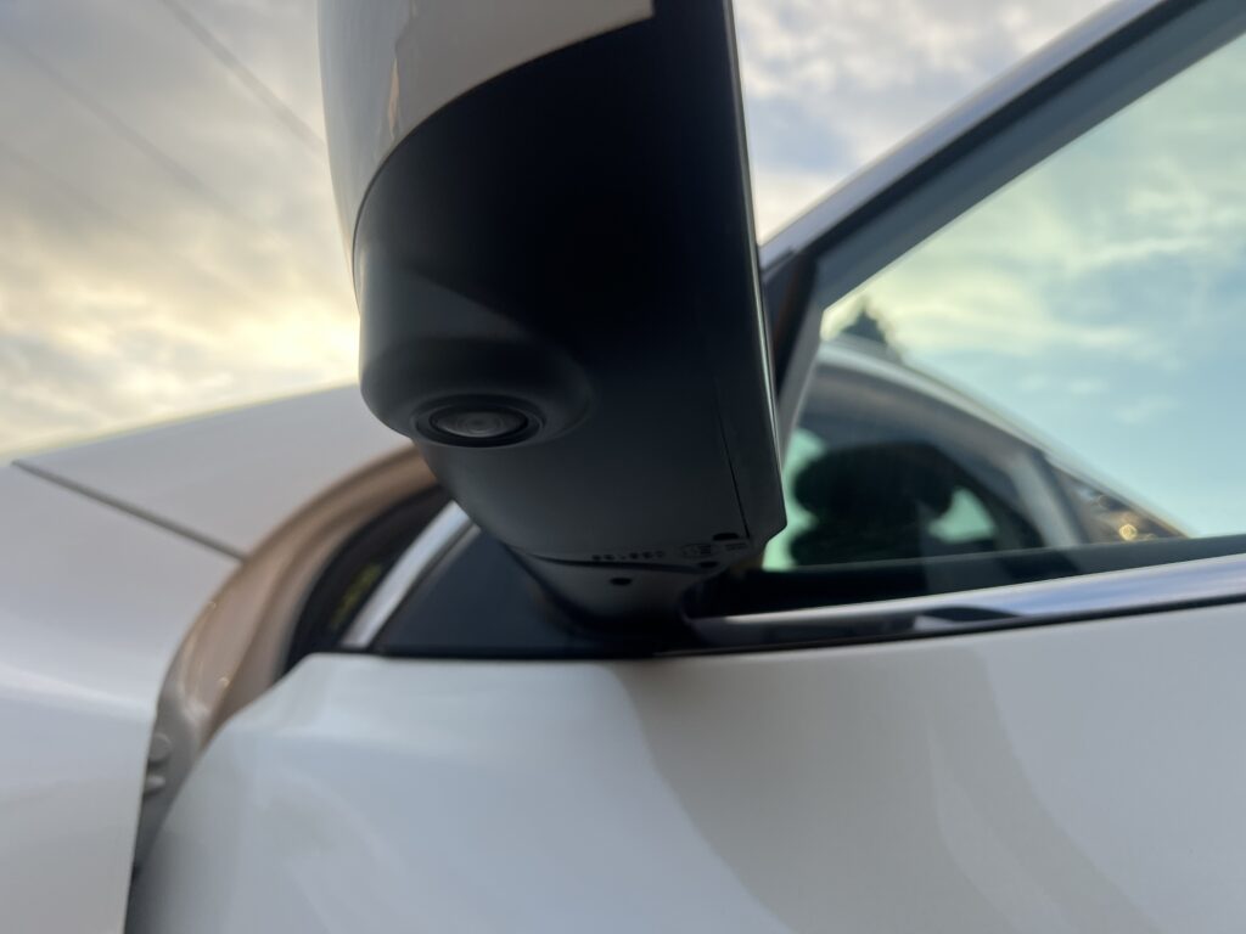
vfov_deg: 53.1
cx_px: 623
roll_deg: -3.9
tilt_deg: +18.8
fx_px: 936
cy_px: 467
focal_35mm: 26
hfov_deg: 67.3
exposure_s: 1/866
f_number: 1.5
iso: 50
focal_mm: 5.7
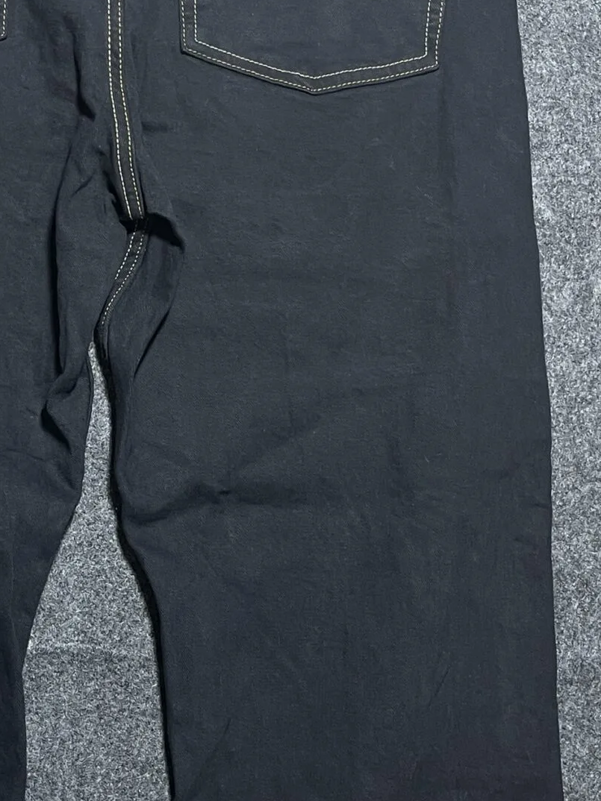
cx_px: 87
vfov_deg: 31.2
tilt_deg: -56.7
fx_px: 1436
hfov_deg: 23.2
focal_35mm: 62
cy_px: 461
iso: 160
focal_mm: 4.2
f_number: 1.6
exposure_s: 1/50
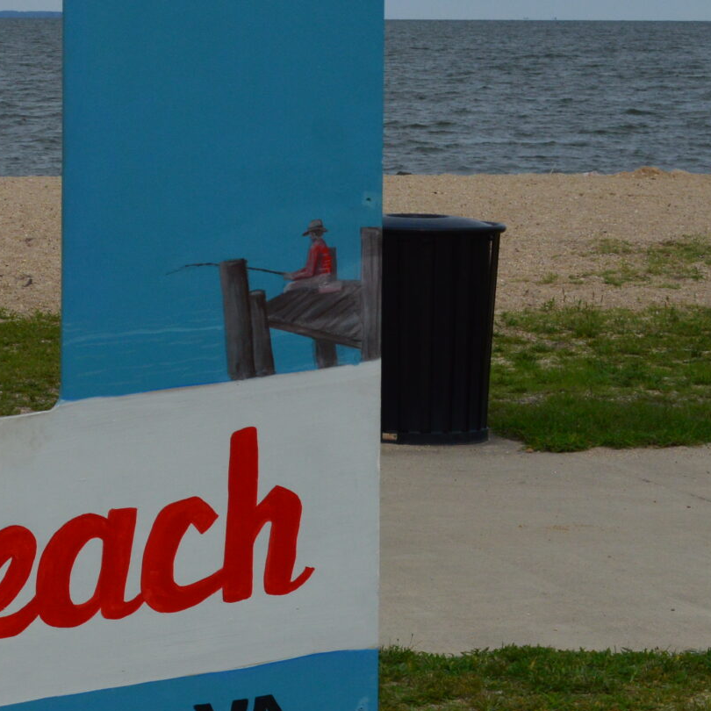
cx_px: -222
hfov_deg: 11.7
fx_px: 3370
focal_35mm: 145
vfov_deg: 12.0
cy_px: 115
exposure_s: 1/320
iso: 400
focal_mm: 36
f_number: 11
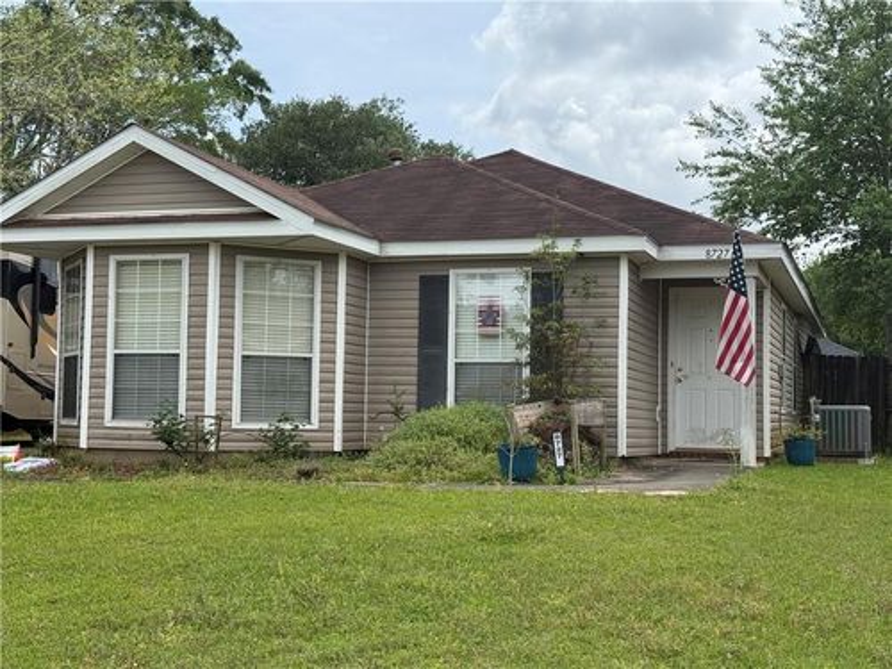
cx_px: 446
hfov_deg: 39.7
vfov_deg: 30.3
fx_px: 1237
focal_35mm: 48
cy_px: 334
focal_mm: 6.76
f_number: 1.78
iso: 80
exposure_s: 1/4098
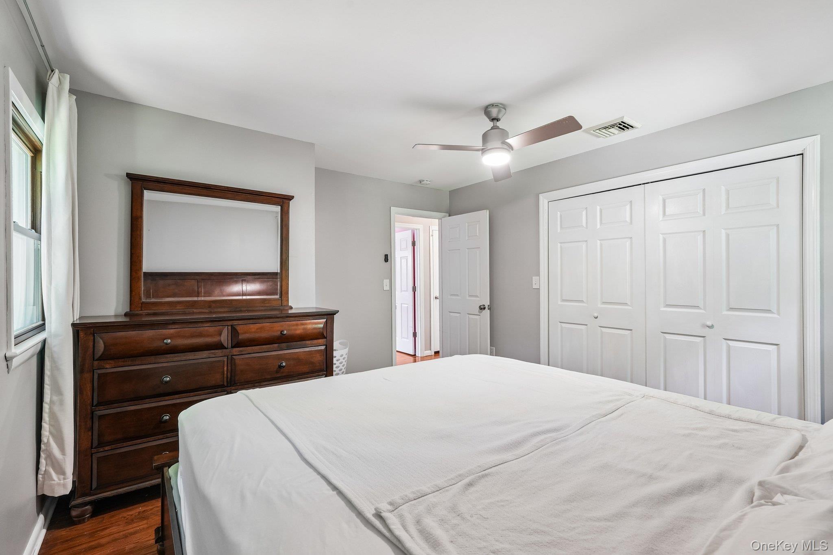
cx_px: 416
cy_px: 278
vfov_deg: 72.0
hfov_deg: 95.0
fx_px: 382
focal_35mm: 16
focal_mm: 16.5
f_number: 9
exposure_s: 1/2.5
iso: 400
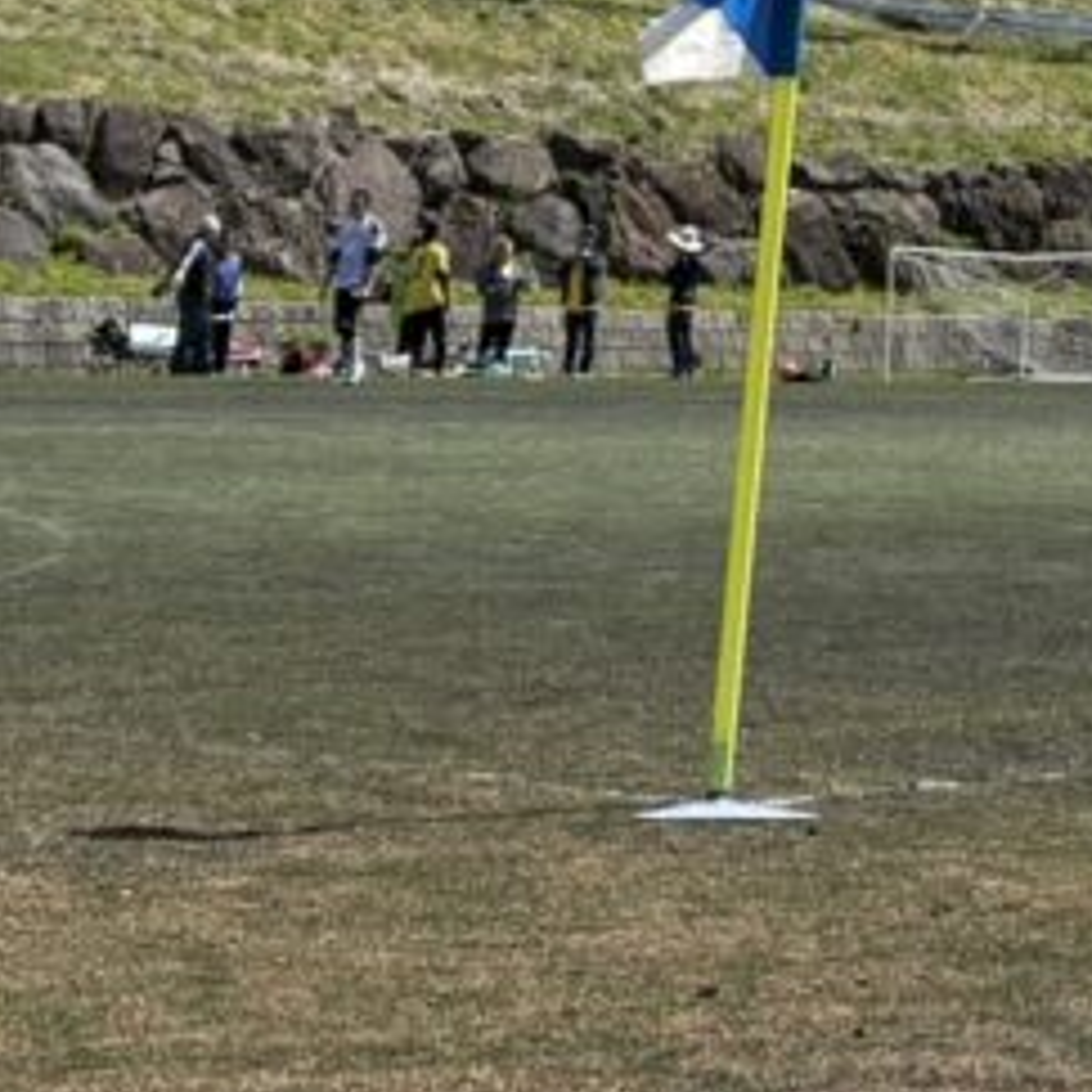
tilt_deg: +12.9
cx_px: 2054
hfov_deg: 12.7
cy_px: -640
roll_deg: -1.3
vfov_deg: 13.2
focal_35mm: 123
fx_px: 4390
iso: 50
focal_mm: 5.96
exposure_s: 1/5348
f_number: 1.6
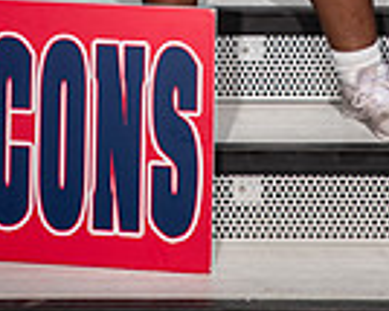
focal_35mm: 189
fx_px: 2174
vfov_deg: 7.8
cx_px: 221
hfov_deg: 10.2
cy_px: -314
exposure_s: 1/320
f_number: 7.1
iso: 200
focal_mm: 60
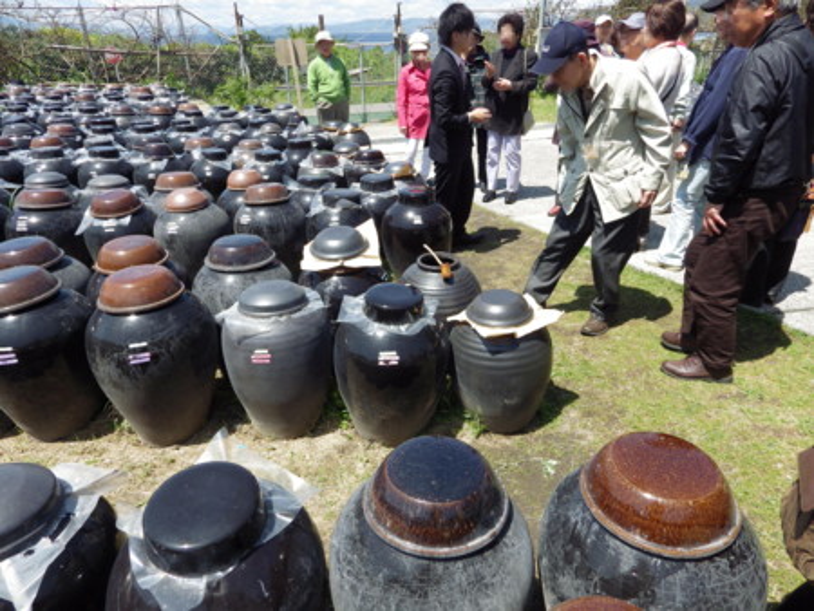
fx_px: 518
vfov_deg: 61.1
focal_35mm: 22
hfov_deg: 76.4
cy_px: 306
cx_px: 407
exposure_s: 1/800
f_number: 3.1
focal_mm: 4
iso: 100
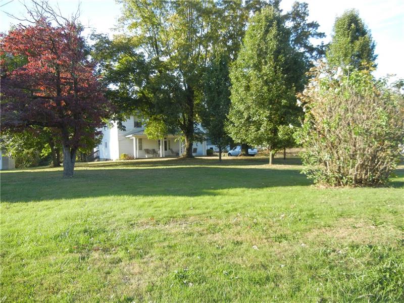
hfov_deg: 60.0
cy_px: 152
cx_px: 202
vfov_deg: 46.8
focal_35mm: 30
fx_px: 350
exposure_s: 1/224
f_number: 3.5
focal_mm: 5.4
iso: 160
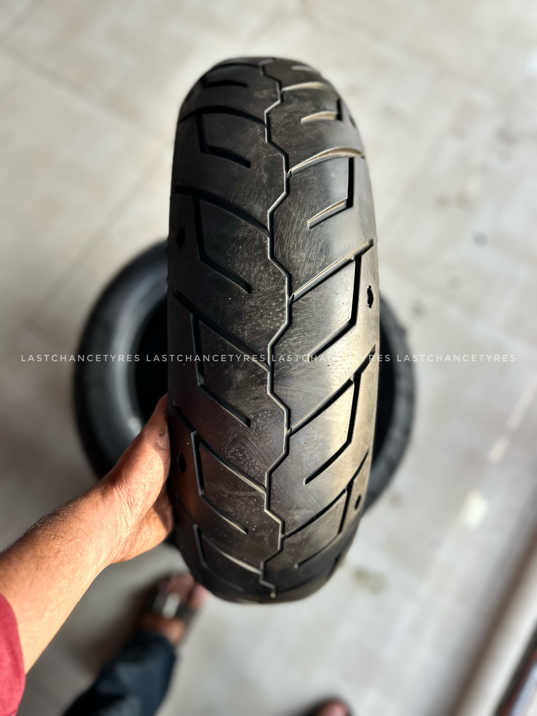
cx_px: 268
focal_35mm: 26
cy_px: 358
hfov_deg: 53.1
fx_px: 538
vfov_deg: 67.3
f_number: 1.5
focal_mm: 5.7
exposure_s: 1/100
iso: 64
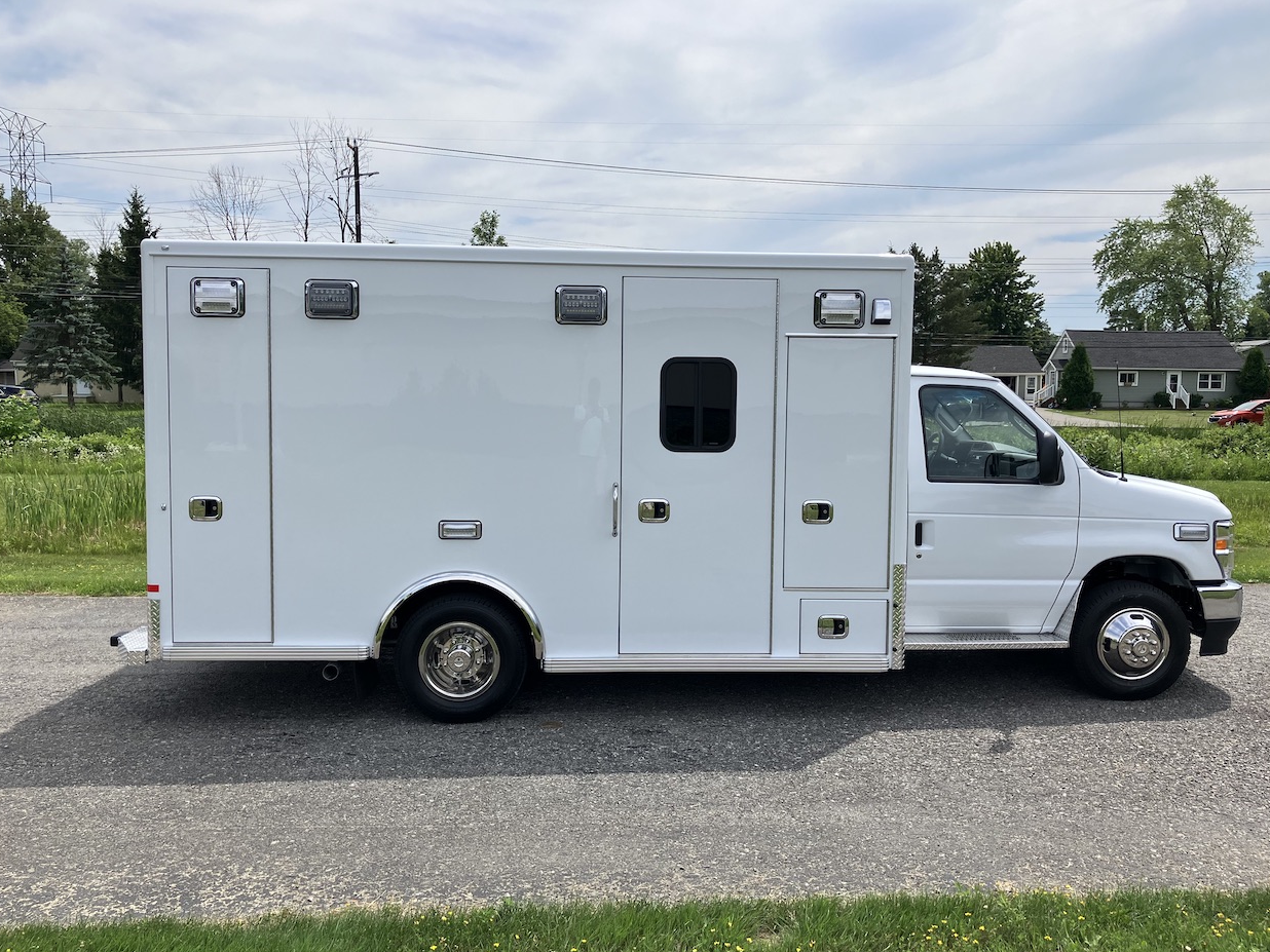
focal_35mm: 29
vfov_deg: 48.2
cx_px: 648
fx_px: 1064
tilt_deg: -5.1
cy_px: 491
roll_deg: -0.3
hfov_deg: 61.7
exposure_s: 1/2857
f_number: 1.8
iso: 32
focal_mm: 3.99
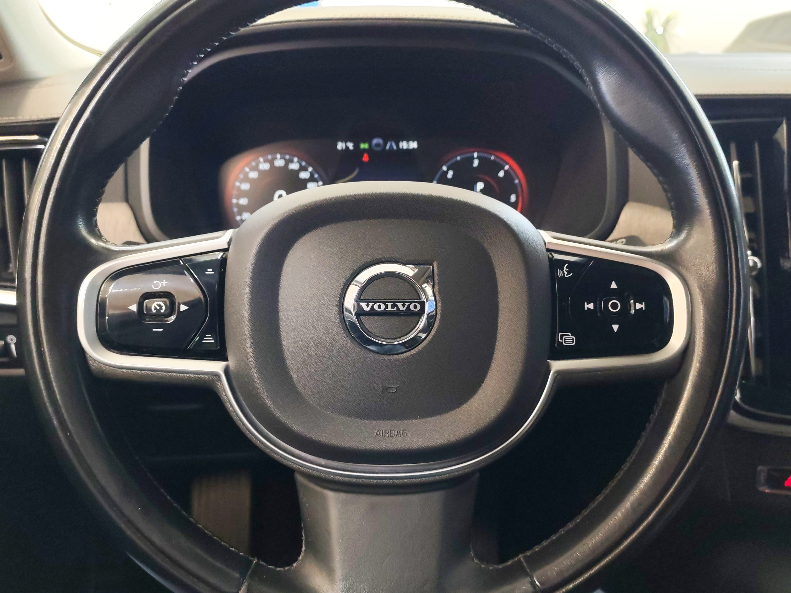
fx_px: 708
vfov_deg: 45.4
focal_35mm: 31
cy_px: 296
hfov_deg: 58.4
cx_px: 396
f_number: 1.9
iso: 1000
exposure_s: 1/100
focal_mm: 6.12
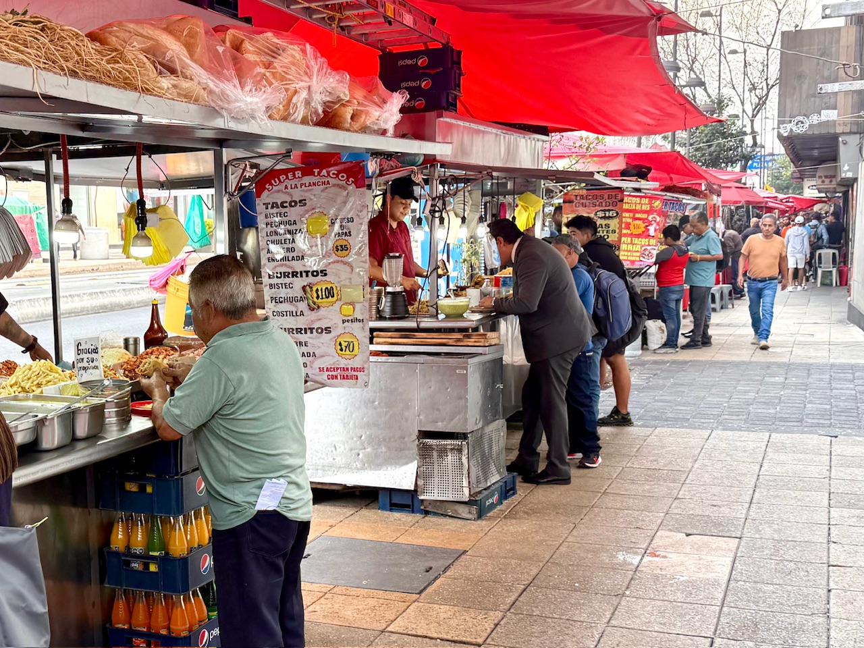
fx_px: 599
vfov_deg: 56.8
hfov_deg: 71.6
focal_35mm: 24
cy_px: 324
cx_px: 432
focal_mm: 6.76
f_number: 1.78
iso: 64
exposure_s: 1/172
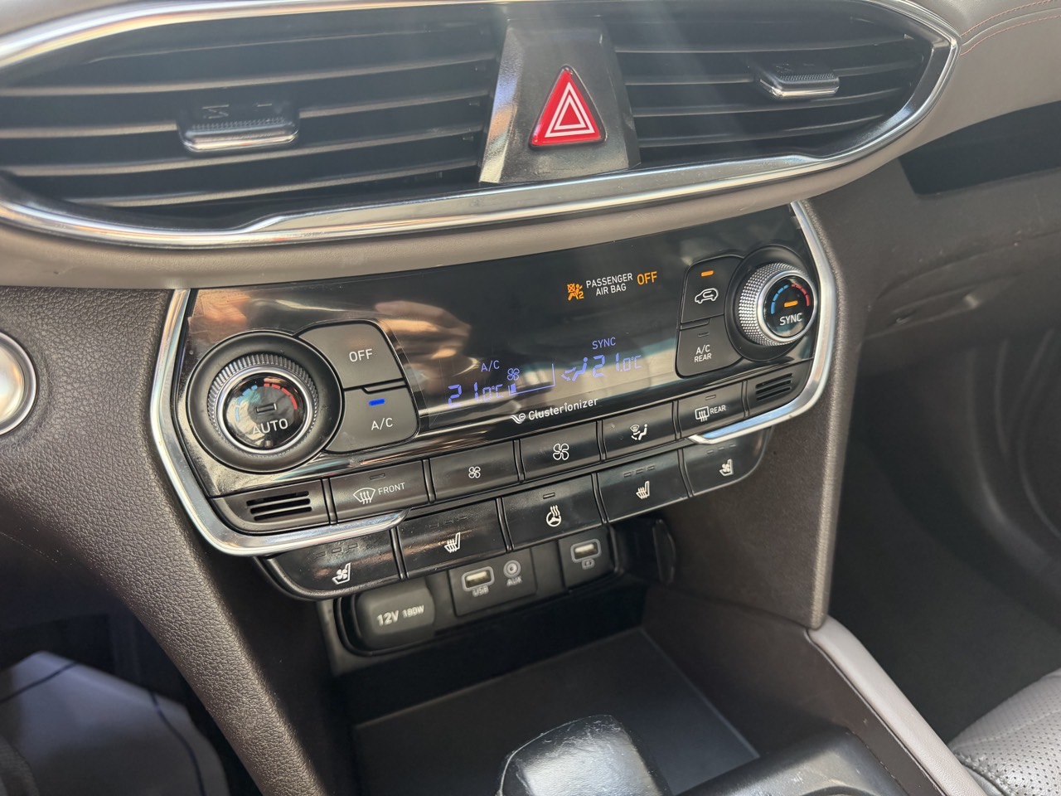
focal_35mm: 24
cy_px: 398
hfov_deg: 71.6
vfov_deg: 56.8
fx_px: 736
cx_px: 530
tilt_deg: -34.5
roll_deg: -2.2
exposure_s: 1/94
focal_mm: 6.76
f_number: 1.78
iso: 200
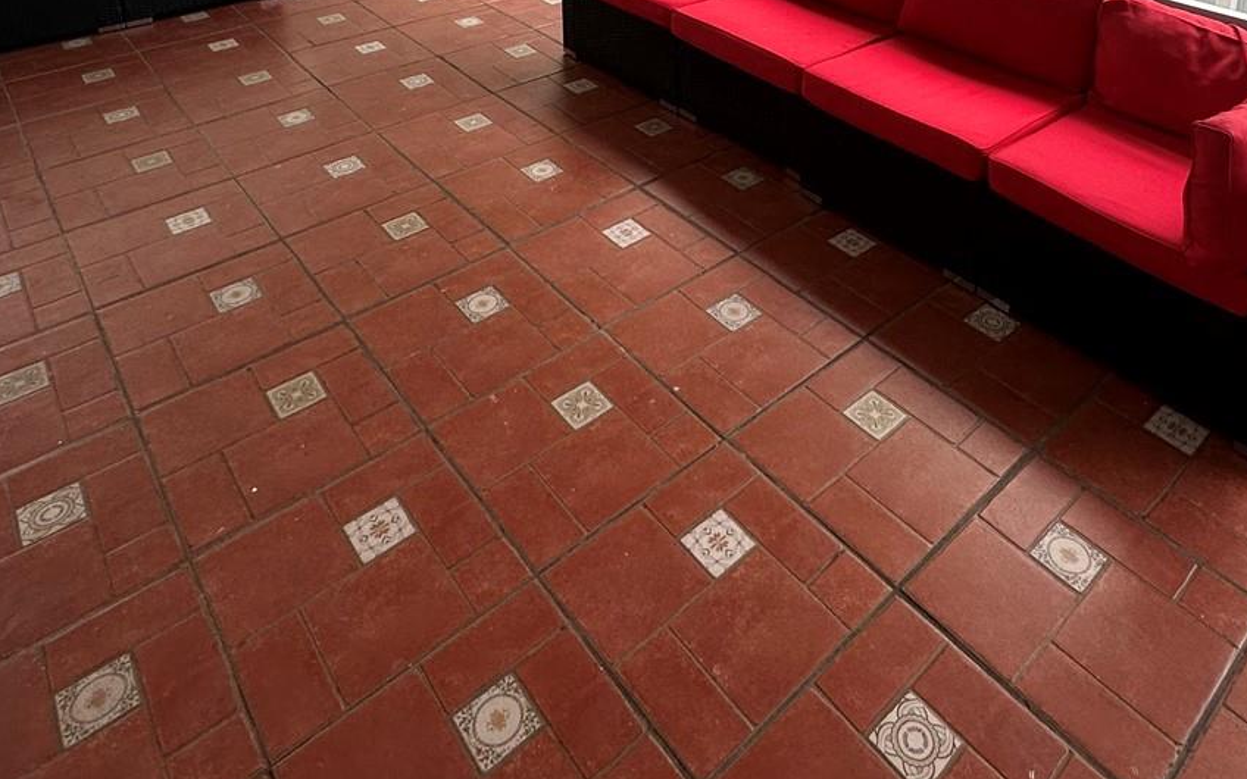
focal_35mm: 28
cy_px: -66
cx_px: 740
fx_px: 952
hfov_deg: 65.9
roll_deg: -0.6
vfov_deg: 37.6
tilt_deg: -16.1
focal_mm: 2.22
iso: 50
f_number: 2.2
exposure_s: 1/99
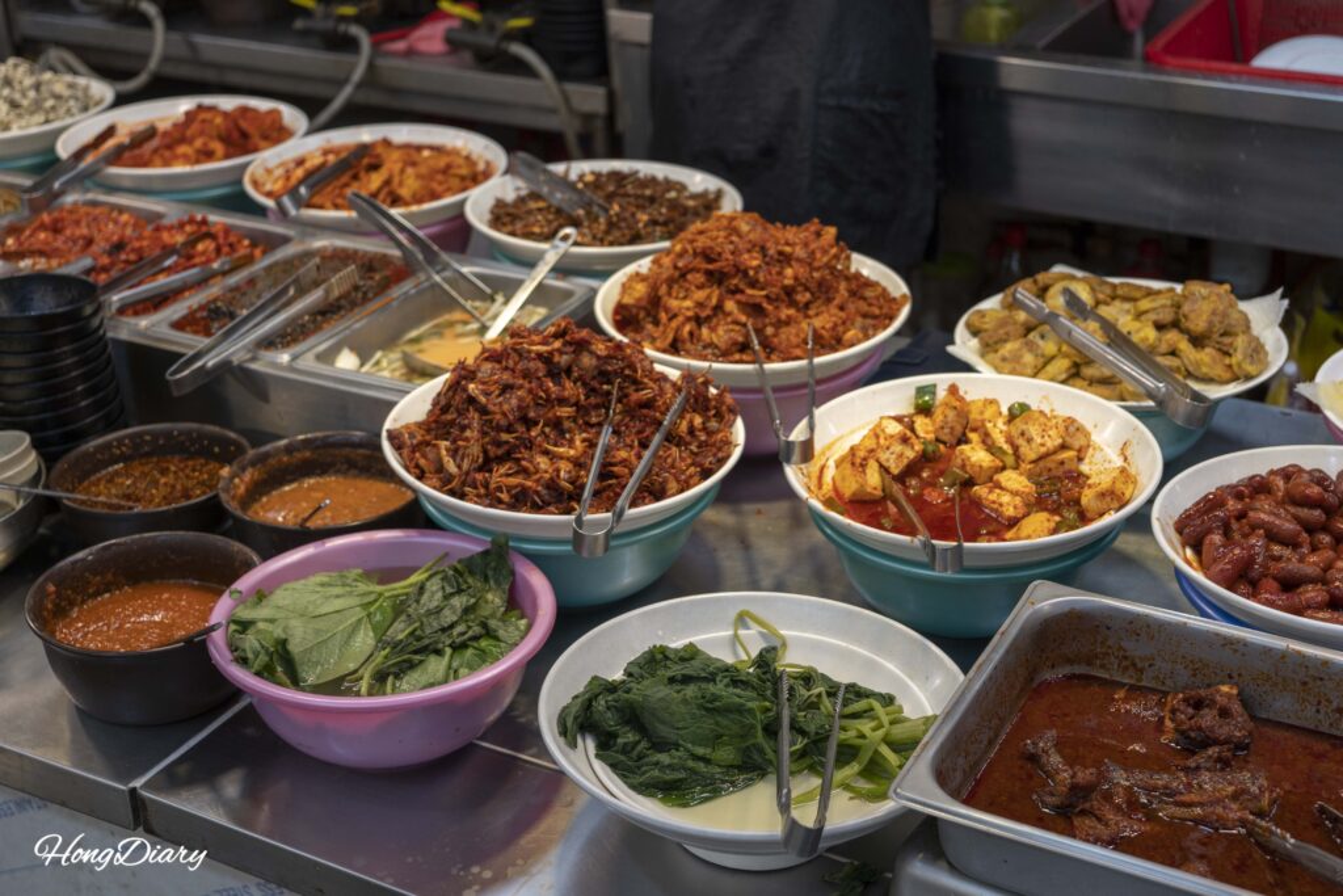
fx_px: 1940
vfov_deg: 26.0
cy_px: 448
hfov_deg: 38.2
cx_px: 672
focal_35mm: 52
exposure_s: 1/160
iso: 500
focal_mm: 52
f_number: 5.6
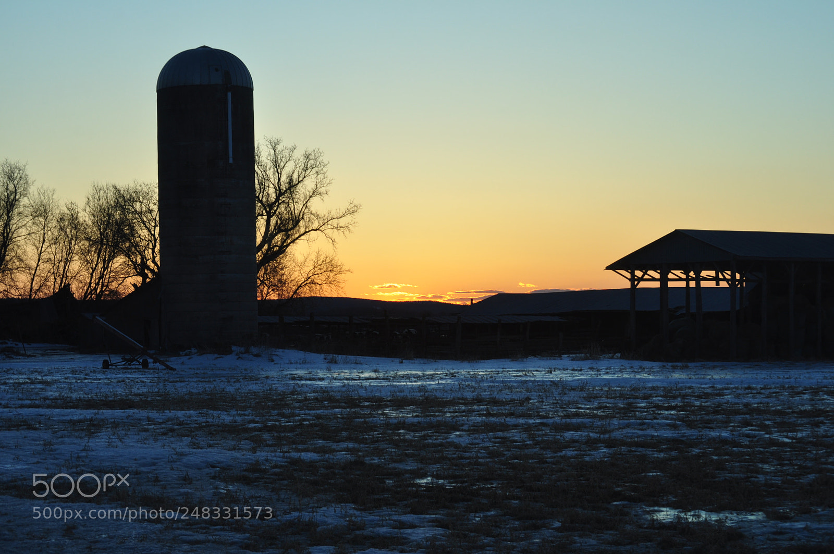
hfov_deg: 24.6
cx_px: 417
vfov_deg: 16.5
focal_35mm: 82
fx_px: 1909
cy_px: 277
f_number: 8
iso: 200
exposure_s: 1/80
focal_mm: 55
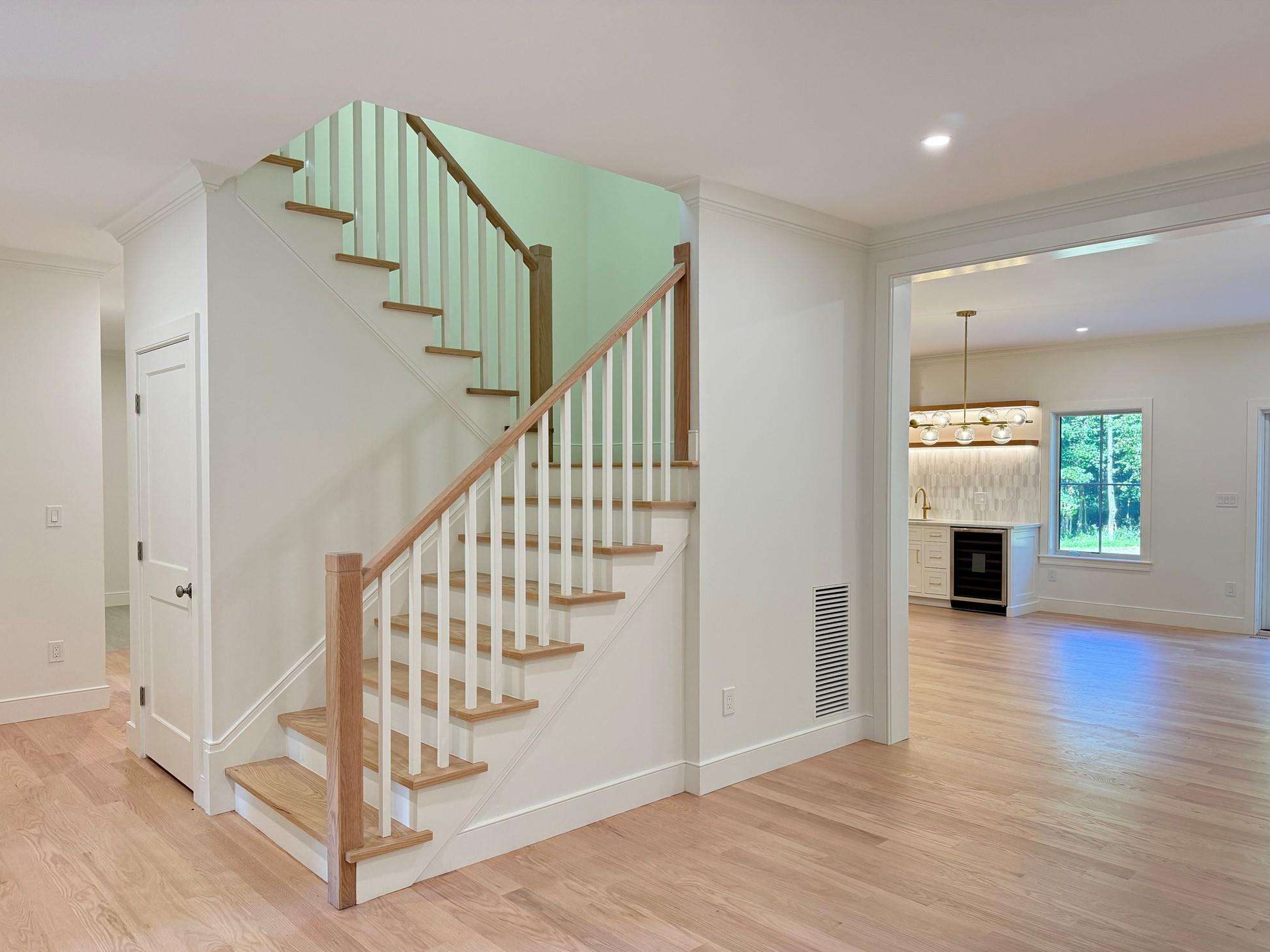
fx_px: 917
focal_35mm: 25
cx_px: 633
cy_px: 493
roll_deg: -0.1
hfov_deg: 69.4
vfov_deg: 54.9
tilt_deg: -0.4
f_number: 1.78
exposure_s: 1/120
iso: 200
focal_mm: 6.76
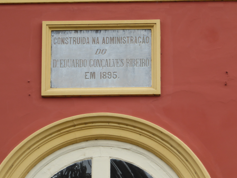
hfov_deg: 4.5
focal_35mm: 438
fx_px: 2999
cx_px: 103
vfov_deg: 3.4
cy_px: 80
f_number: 6
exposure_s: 1/100
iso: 80
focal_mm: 62.1
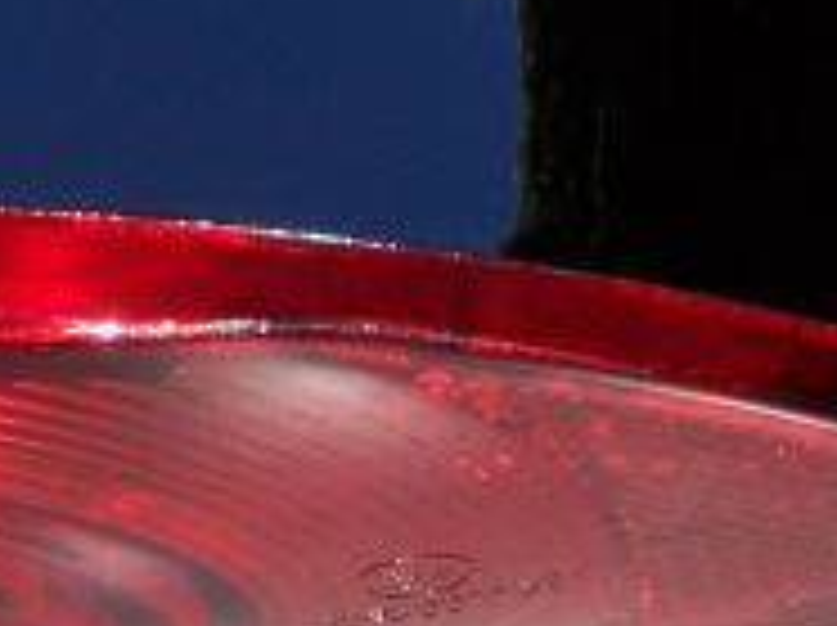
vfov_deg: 11.3
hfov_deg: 14.9
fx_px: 3163
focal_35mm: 131
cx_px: 50
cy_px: 216
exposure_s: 1/750
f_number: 5.6
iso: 80
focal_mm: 6.3
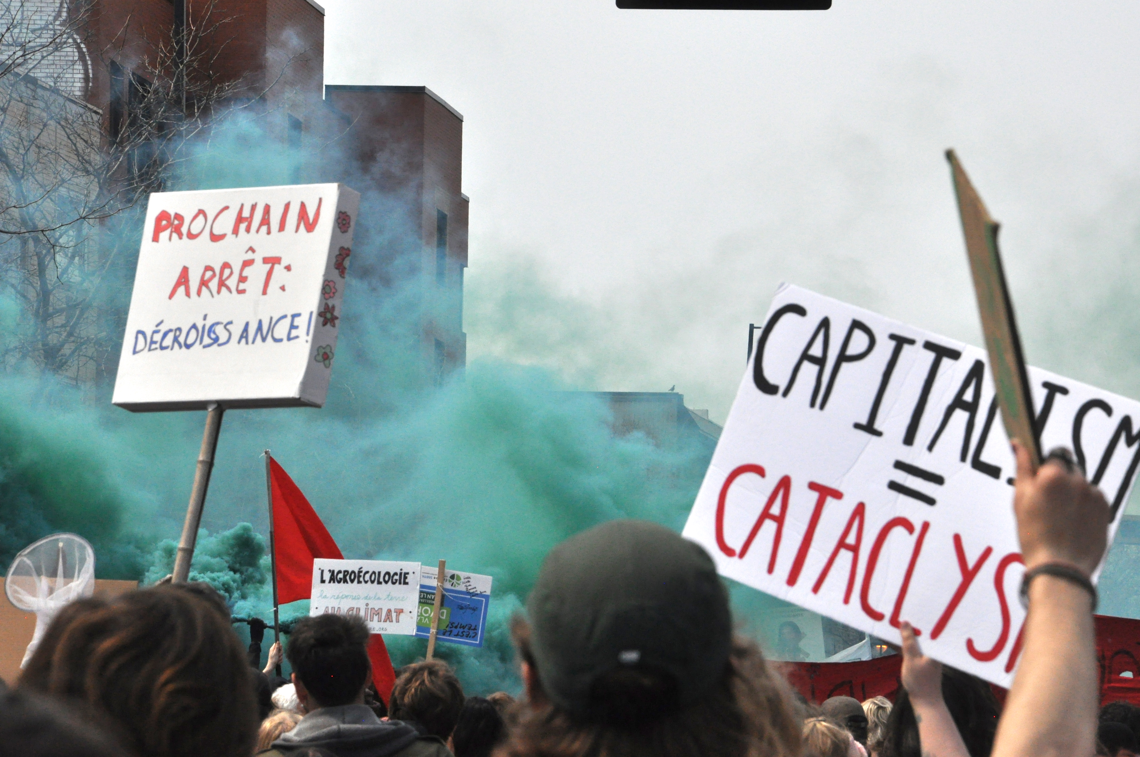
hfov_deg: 13.1
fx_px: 4981
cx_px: 570
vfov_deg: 8.7
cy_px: 378
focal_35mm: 158
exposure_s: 1/2500
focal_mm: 105
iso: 1000
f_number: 16
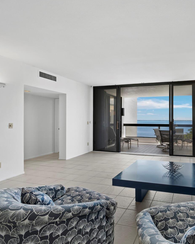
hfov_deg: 65.5
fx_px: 137
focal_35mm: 19
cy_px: 125
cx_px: 152
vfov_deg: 83.3
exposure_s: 1/20
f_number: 11
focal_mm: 7
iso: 400
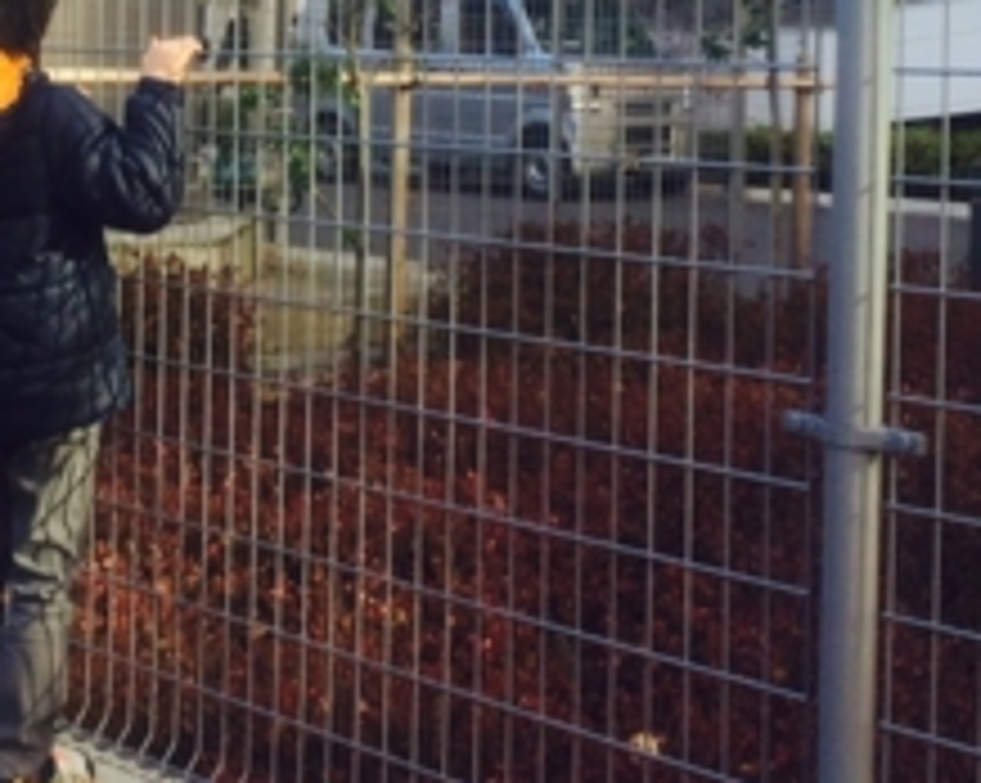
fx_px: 2495
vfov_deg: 17.6
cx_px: 207
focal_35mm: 86
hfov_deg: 22.0
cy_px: 68
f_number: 2.2
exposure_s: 1/351
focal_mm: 4.12
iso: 32
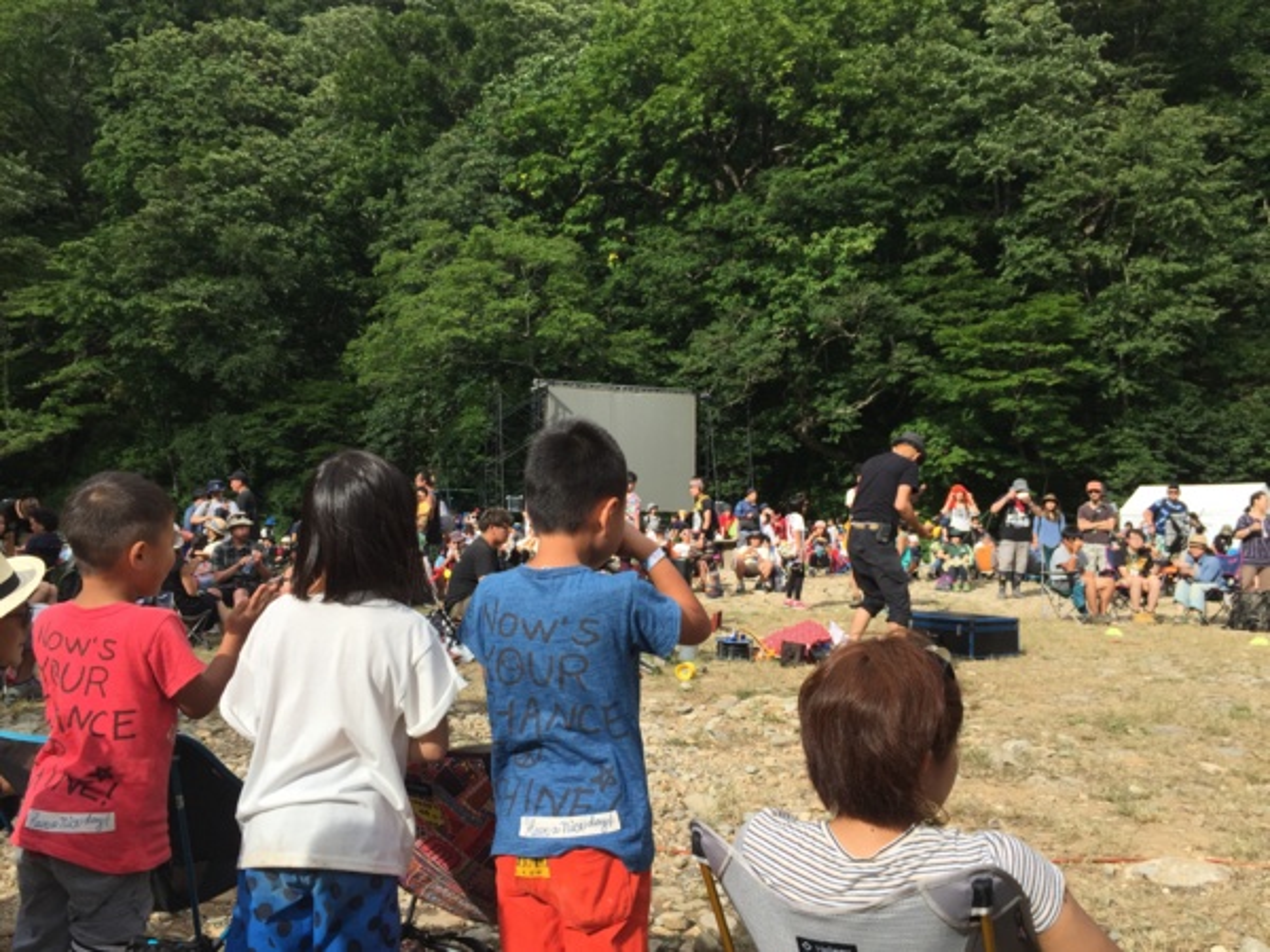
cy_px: 476
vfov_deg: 48.2
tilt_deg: +1.1
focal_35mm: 29
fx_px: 1064
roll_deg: -0.6
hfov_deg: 61.7
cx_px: 635
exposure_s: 1/2639
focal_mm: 4.15
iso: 32
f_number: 2.2
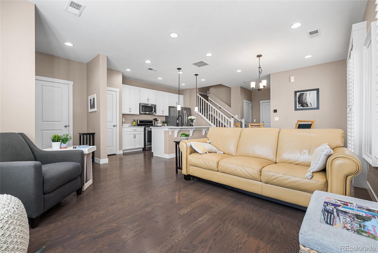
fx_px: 168
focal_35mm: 16
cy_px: 126
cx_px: 189
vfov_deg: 73.8
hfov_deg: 96.7
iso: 200
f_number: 8
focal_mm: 16
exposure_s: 1/3
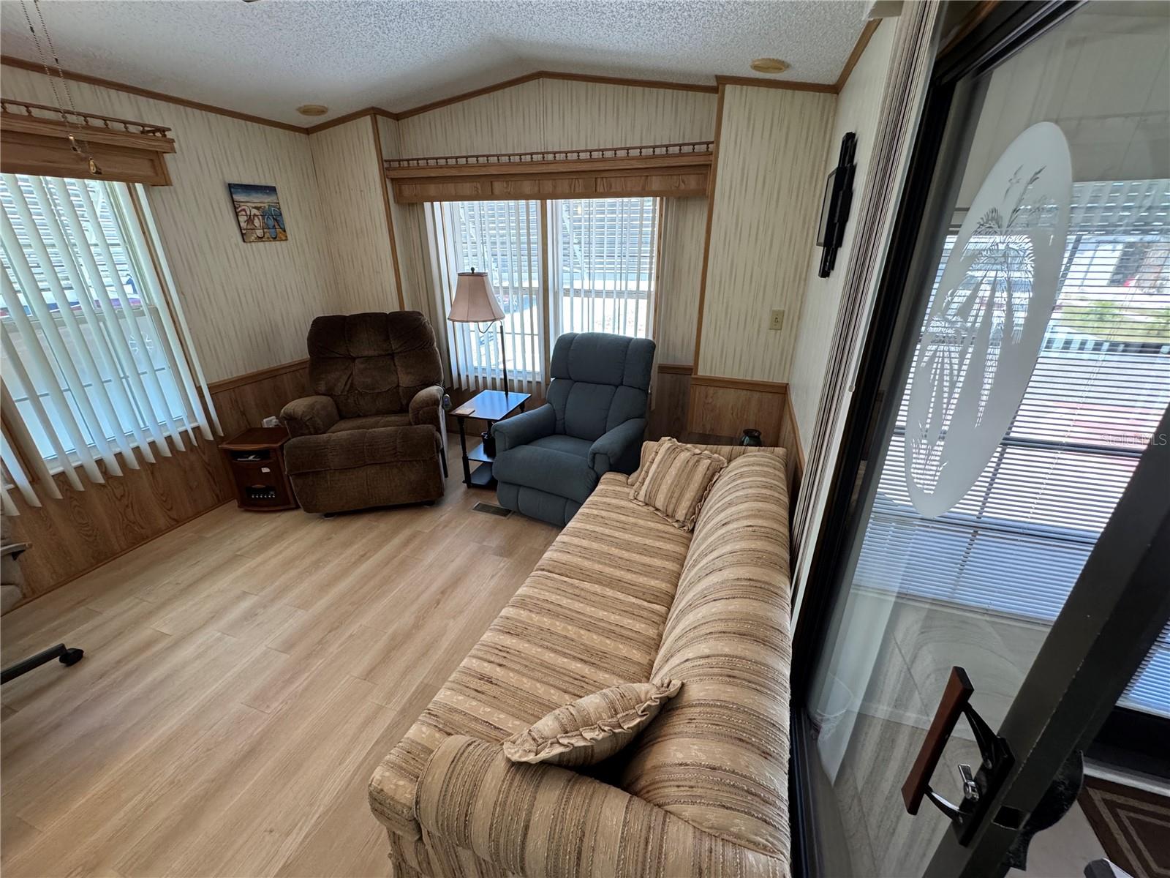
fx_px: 473
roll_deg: -0.3
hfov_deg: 102.1
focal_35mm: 14
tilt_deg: -23.5
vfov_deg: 85.7
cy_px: 439
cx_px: 585
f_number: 2.2
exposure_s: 1/120
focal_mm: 2.22
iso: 320
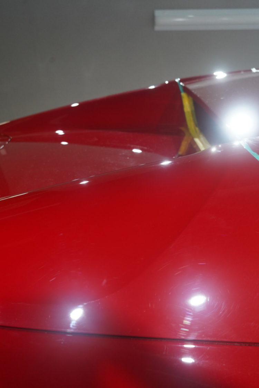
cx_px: 130
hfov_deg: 35.1
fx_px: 410
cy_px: 194
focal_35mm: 38
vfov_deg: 50.7
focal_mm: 38
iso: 2500
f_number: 5
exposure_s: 1/160
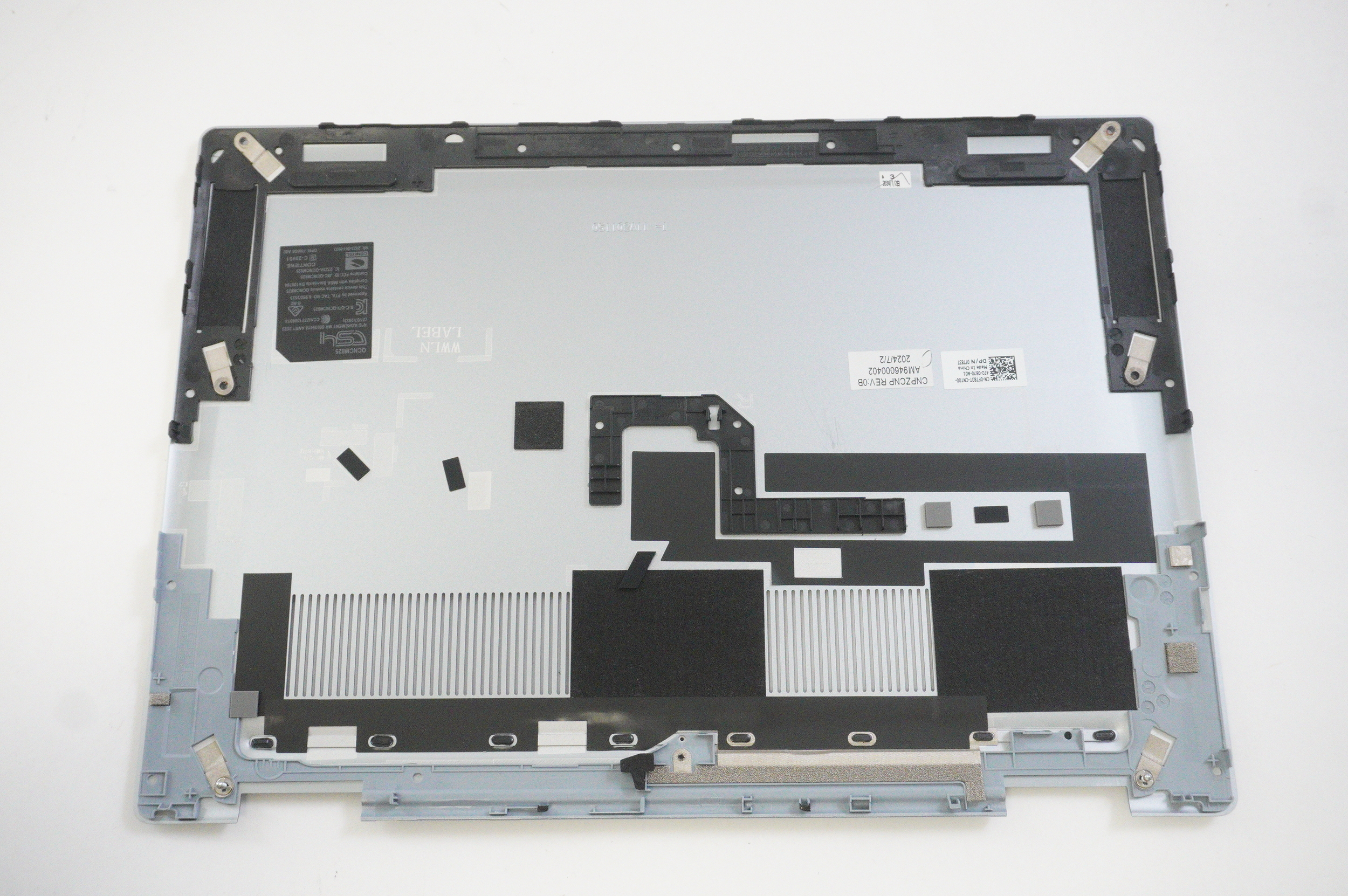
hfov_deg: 55.1
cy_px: 448
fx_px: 1291
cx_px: 674
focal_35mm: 34
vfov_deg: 38.3
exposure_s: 1/250
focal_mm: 23
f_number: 5.6
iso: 6400
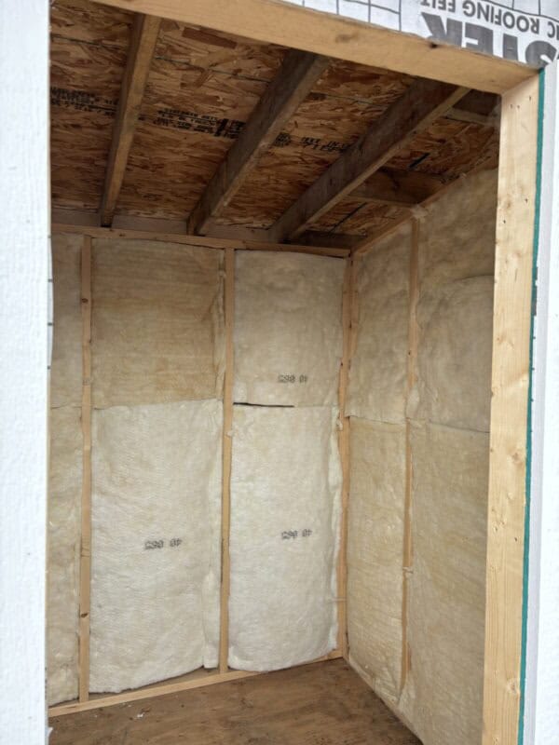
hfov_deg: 53.1
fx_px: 560
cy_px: 372
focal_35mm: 26
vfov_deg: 67.3
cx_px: 280
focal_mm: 6
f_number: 1.6
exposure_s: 1/121
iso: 40
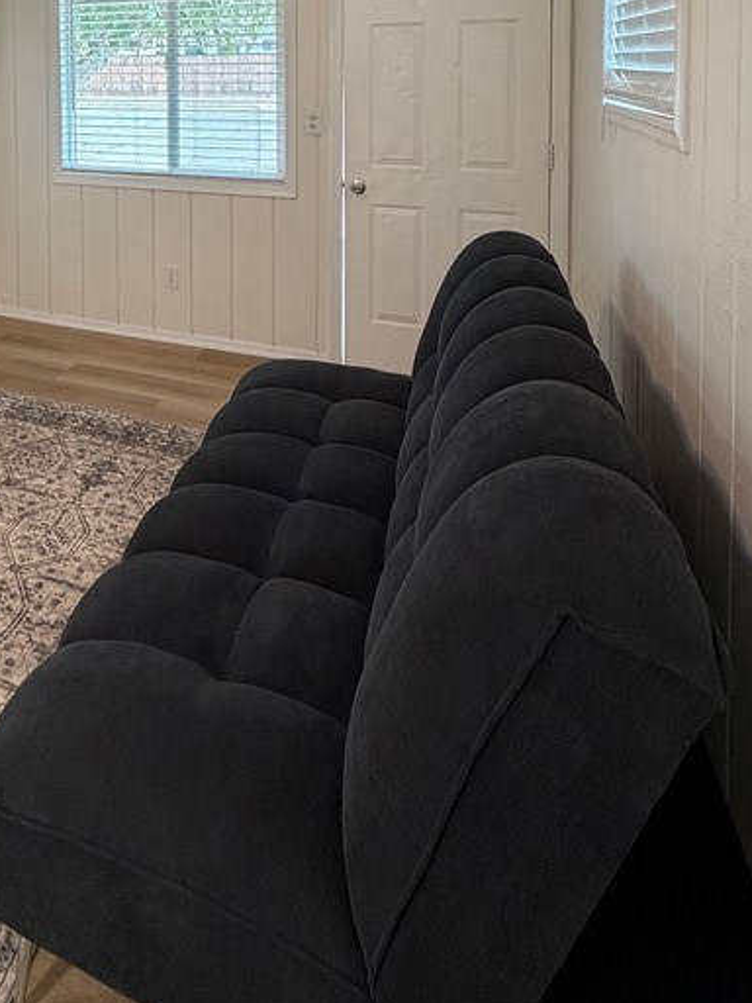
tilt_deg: -3.3
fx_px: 811
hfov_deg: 44.5
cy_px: 106
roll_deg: +0.3
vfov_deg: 55.3
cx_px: 53
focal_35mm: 28
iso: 250
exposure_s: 1/60
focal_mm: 2.22
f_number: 2.2
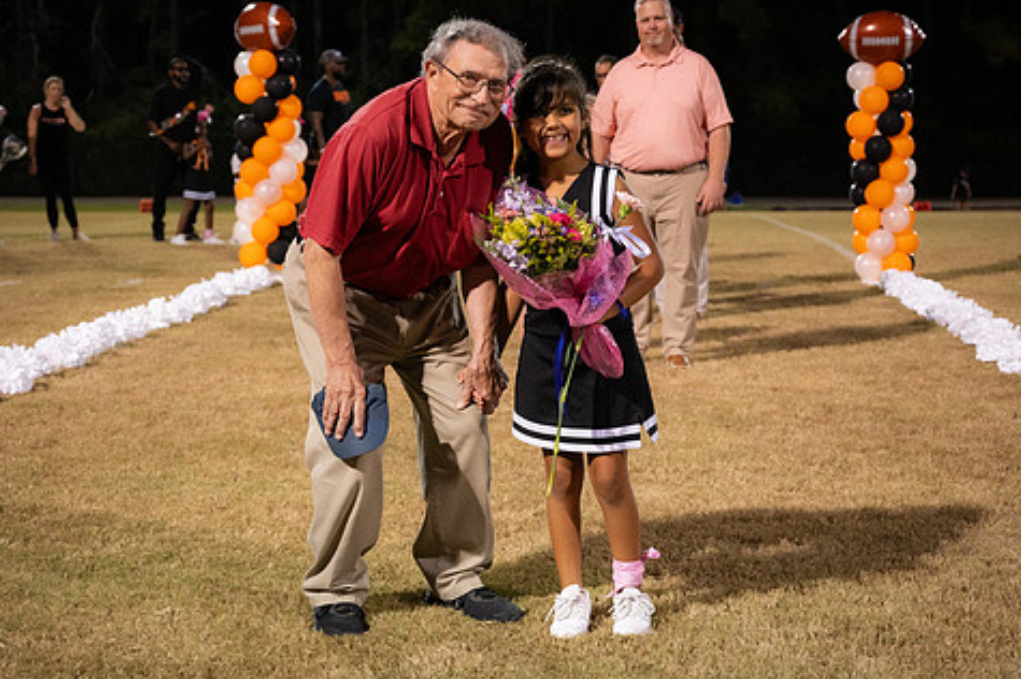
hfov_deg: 30.5
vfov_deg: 20.6
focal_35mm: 66
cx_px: 501
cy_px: 342
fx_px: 1870
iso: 3200
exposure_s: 1/250
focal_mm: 54
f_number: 4
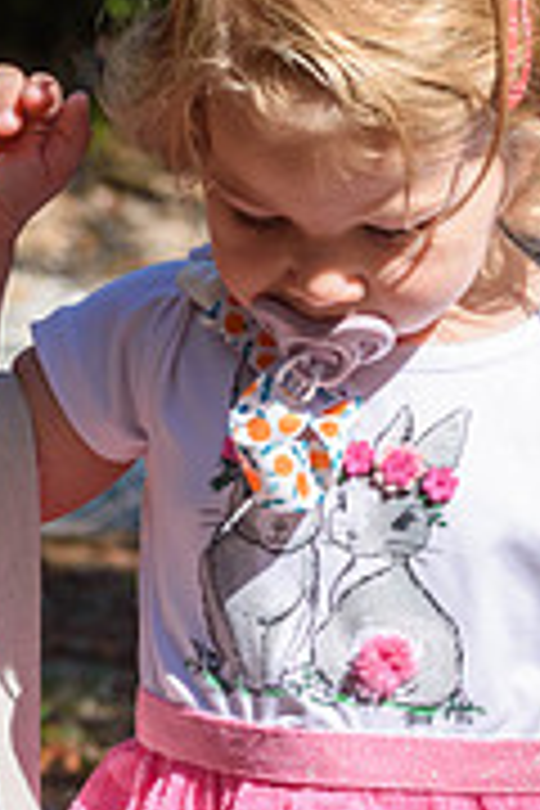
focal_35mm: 357
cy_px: 639
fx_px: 8032
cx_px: 356
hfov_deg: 3.9
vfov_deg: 5.8
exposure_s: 1/800
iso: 200
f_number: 7.1
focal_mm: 95
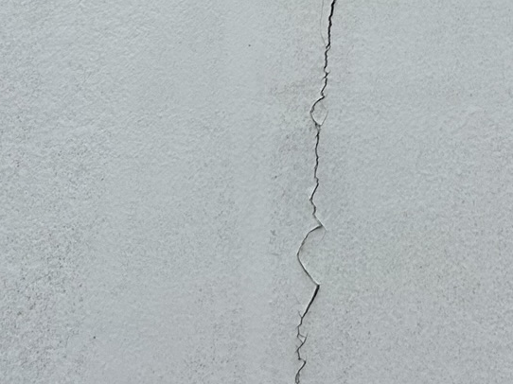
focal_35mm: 96
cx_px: 506
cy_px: -260
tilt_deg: +18.0
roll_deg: -2.4
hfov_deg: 19.9
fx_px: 1422
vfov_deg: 14.0
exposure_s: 1/4444
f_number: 1.5
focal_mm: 5.7
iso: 50
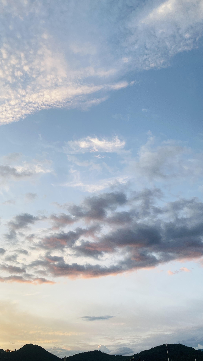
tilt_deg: +37.5
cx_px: 121
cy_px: 181
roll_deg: +2.1
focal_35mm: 29
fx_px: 278
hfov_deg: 40.0
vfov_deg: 66.1
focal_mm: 4.25
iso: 32
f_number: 1.8
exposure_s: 1/186
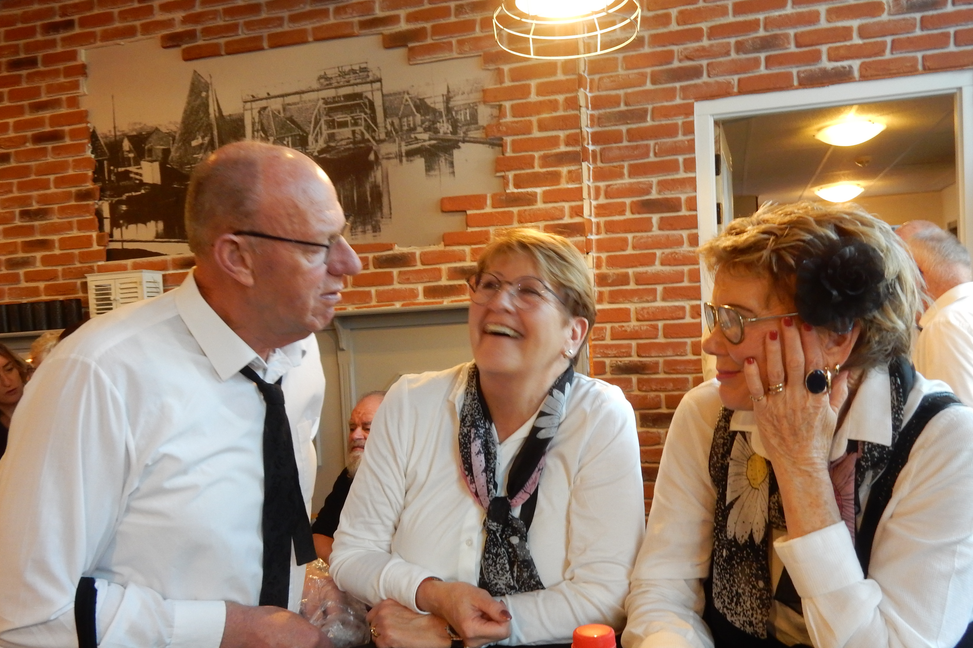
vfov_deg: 41.1
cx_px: 487
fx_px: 865
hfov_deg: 58.7
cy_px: 358
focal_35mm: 32
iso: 400
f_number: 4
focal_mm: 5.4
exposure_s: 1/15
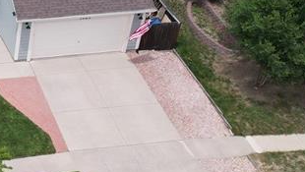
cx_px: -106
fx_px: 615
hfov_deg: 24.0
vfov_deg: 15.9
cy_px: 49
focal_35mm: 76
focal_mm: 8.38
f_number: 2.8
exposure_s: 1/50
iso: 100
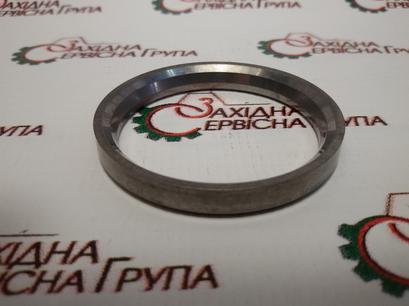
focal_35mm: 31
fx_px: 366
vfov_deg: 45.4
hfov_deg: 58.4
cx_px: 204
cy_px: 153
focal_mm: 2.93
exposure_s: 1/100
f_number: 2.4
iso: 50
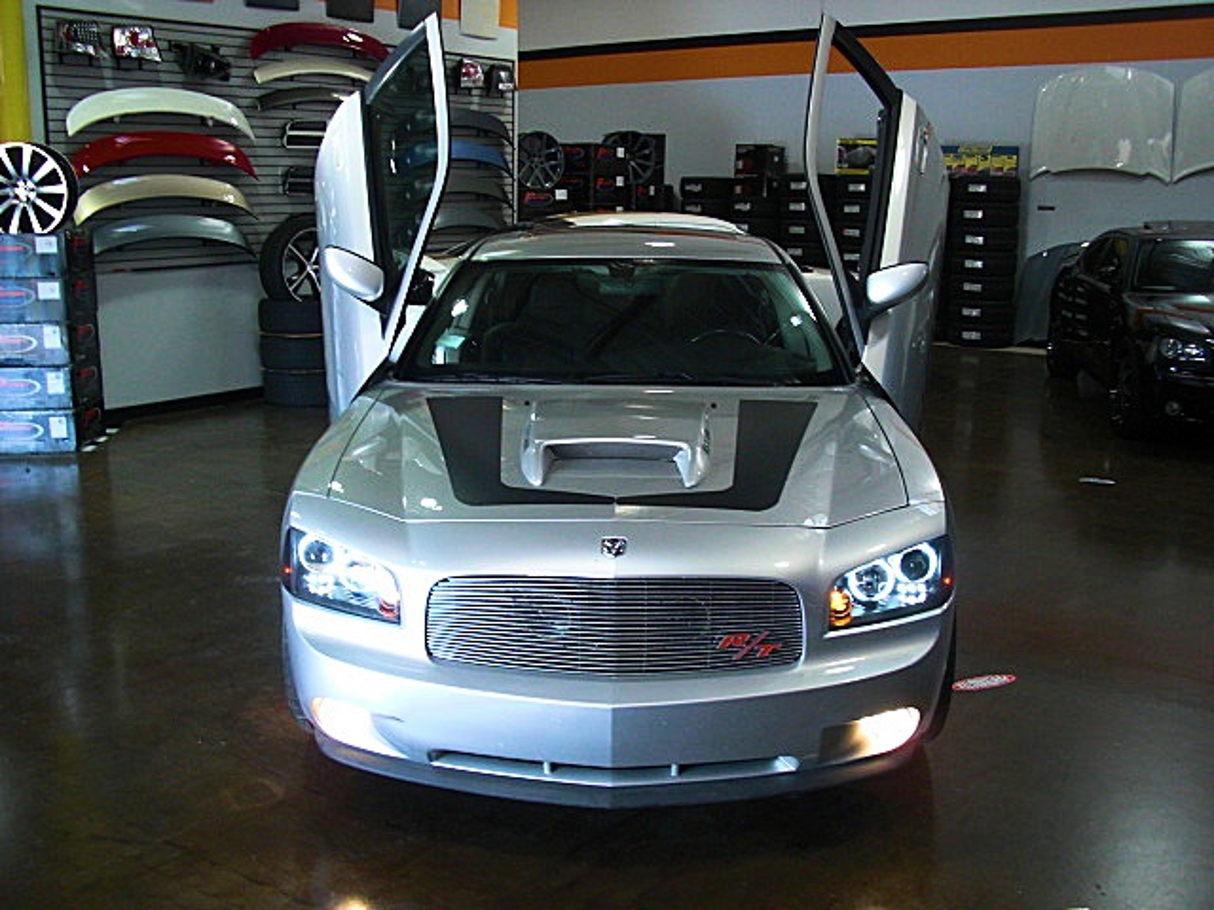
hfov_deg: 51.4
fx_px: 1263
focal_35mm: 36
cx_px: 607
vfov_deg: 39.7
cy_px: 455
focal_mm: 6.3
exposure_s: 1/60
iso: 200
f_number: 2.8
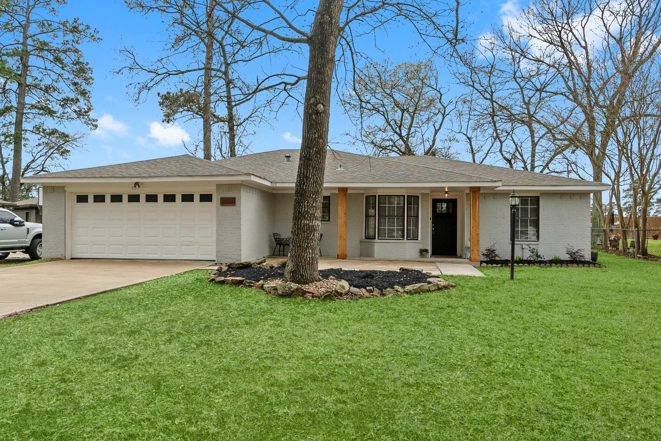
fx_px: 459
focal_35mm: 25
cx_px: 330
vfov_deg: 51.3
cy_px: 220
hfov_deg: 71.5
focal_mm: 17
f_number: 8
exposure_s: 1/320
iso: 1600
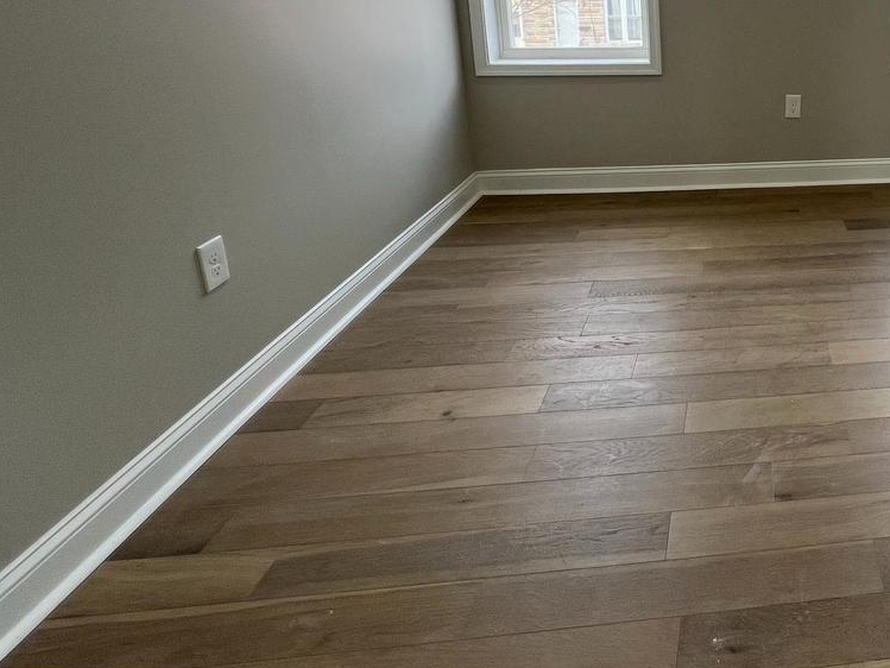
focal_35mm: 25
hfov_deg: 57.1
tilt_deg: -13.0
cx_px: 839
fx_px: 643
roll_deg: -0.6
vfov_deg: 50.2
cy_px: 99
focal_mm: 1.57
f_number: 1.8
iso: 50
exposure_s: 1/120
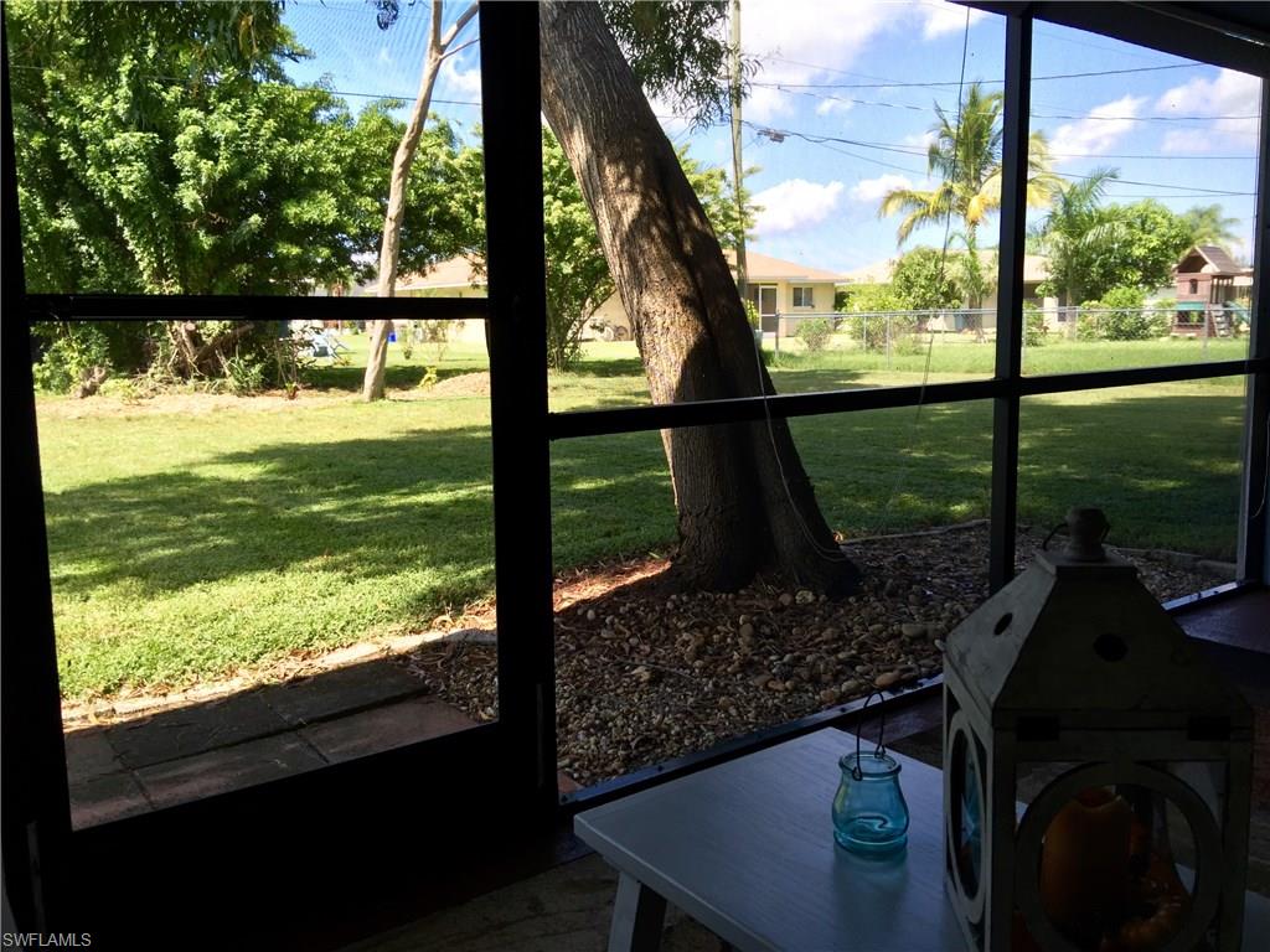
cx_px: 635
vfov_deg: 48.2
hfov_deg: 61.7
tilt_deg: -5.1
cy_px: 476
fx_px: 1064
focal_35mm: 29
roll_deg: -0.3
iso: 32
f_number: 2.2
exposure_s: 1/384
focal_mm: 4.15
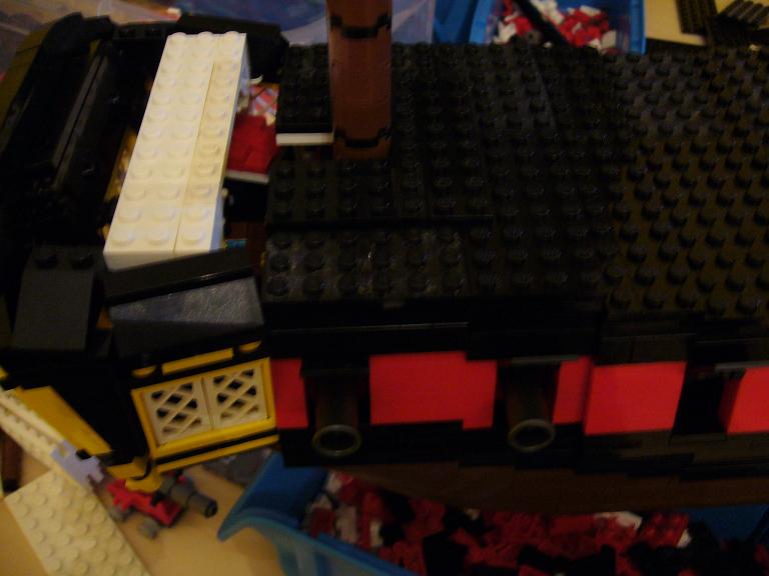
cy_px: 288
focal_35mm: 35
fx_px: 778
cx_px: 384
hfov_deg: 52.6
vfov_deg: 40.7
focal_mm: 5.8
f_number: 2.8
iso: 200
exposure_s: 1/8
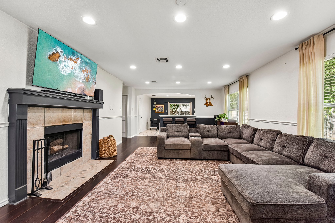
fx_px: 130
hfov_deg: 104.3
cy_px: 112
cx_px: 168
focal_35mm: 14
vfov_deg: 81.2
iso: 800
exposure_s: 1/15
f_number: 8
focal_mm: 14
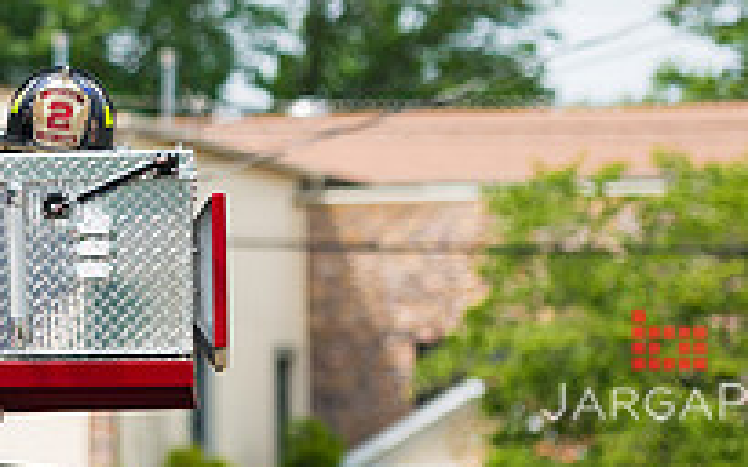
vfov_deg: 3.9
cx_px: -168
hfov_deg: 6.3
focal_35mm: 334
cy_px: -204
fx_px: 6807
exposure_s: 1/2000
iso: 200
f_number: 3.2
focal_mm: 116
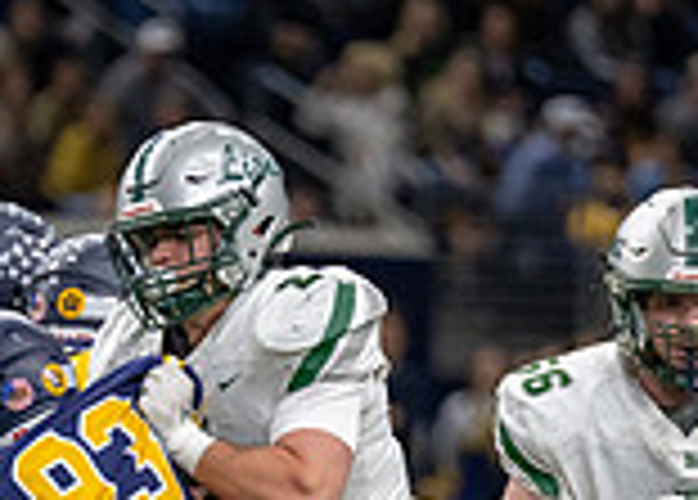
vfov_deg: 1.8
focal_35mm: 783
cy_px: 820
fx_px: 15536
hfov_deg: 2.6
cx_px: -36
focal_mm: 200
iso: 2000
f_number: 2.8
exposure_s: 1/1000
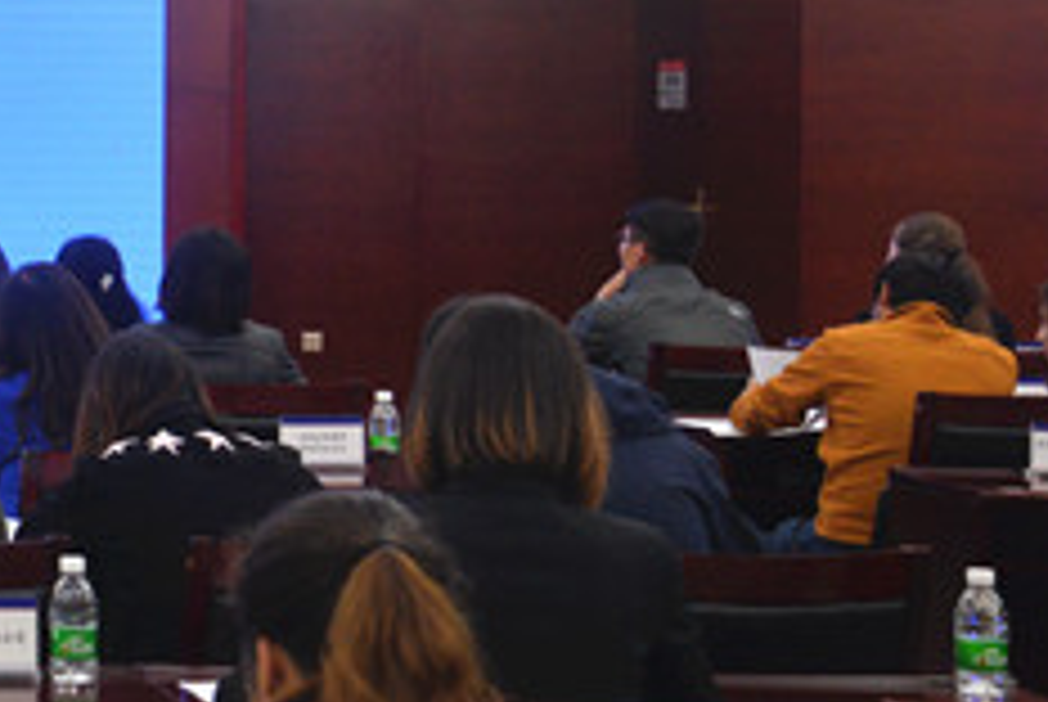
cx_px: -441
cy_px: 74
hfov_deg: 17.7
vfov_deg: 13.0
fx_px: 3060
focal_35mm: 105
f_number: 5.6
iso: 1600
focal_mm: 35
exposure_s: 1/160
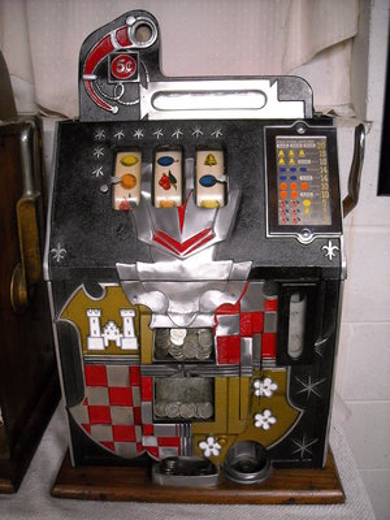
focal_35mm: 35
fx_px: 526
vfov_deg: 52.6
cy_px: 260
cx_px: 195
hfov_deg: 40.7
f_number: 2.8
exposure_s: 1/33
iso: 400
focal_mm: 5.7
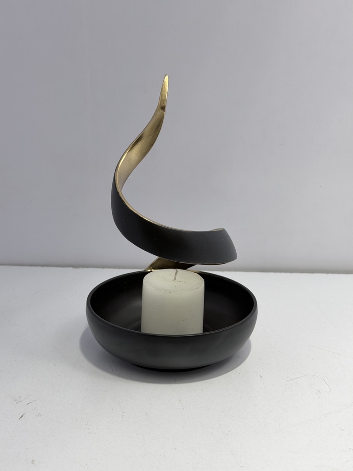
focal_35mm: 48
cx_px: 176
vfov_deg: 39.7
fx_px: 653
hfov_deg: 30.3
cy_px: 236
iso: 50
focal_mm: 6.76
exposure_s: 1/100
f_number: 1.78
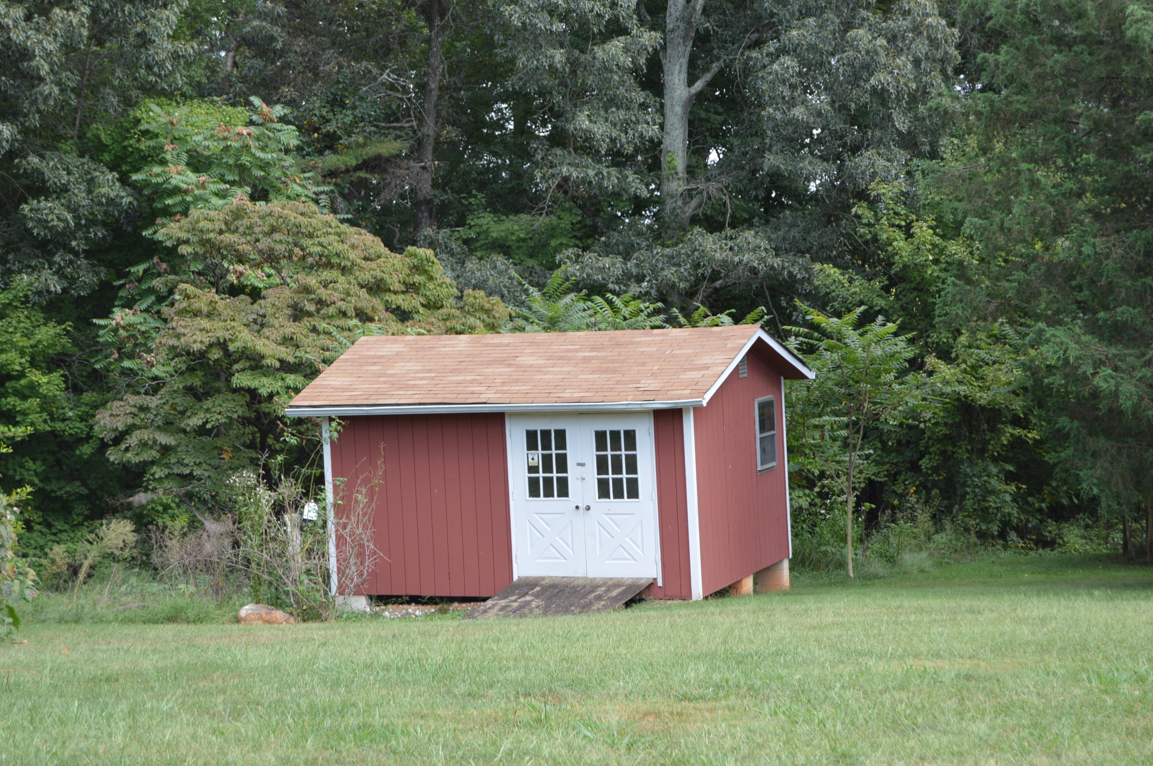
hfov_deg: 26.0
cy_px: 383
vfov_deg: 17.5
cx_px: 576
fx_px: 2496
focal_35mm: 78
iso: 280
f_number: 5.6
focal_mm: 52
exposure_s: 1/125
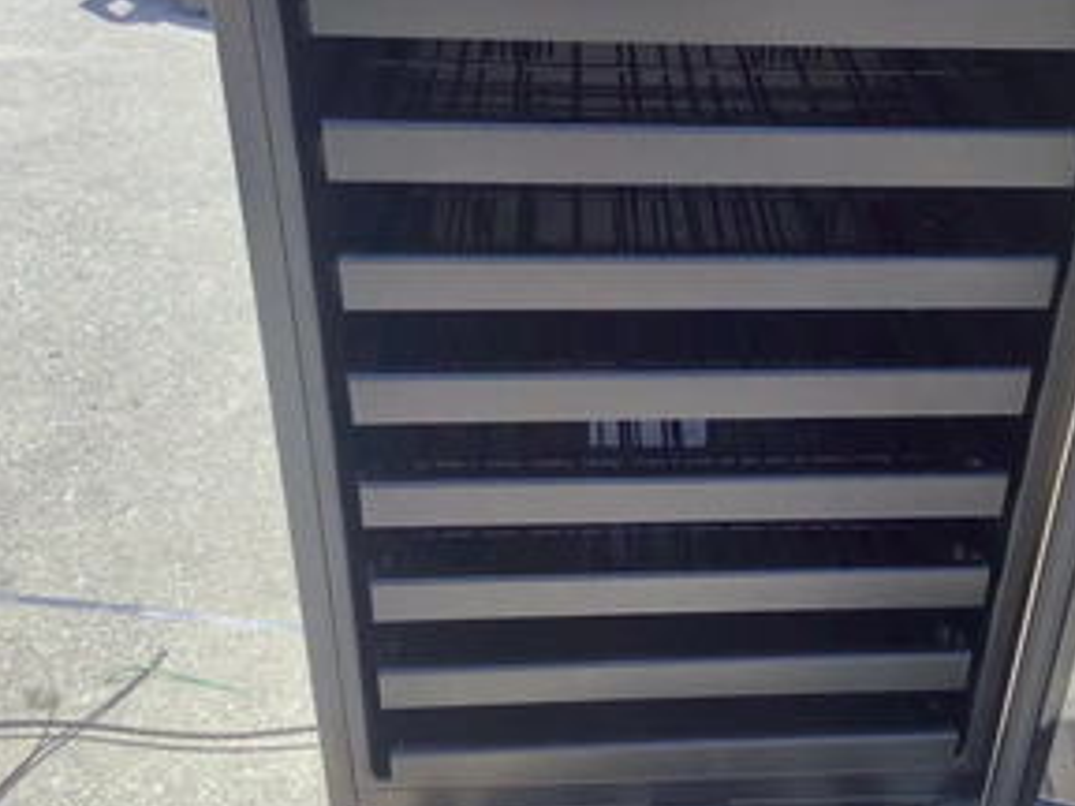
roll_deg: -0.8
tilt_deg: -31.4
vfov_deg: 33.5
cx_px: 705
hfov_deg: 43.3
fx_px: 1335
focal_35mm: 43
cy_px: 343
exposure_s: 1/297
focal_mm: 3.3
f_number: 2.4
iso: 25
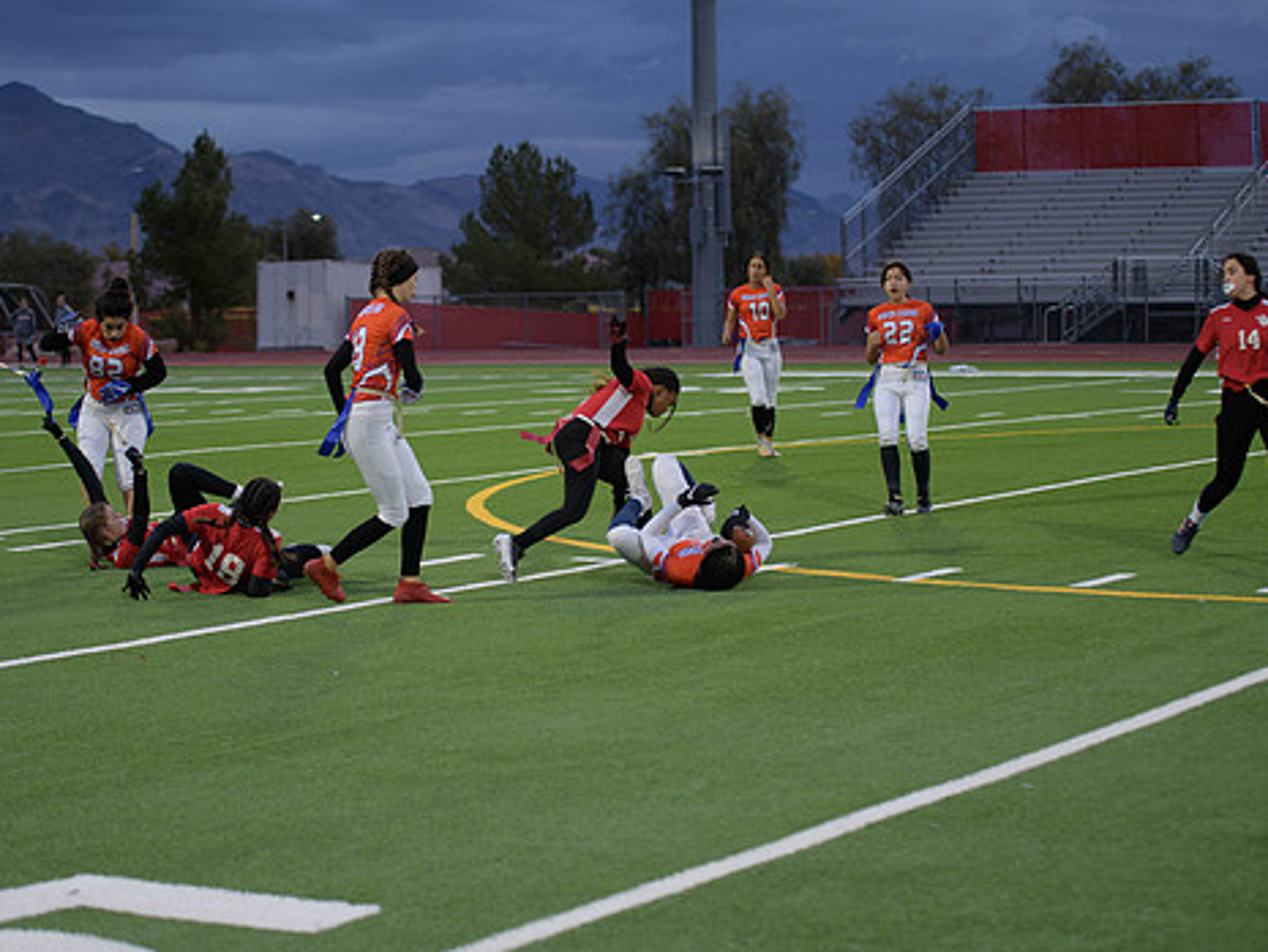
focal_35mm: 84
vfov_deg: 17.6
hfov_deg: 23.3
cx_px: 521
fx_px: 3078
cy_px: 473
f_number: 2.8
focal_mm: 70
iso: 360
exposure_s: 1/200
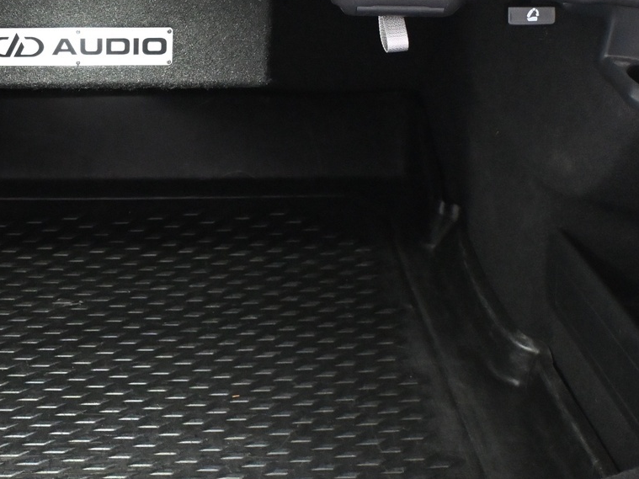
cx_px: 86
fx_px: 1477
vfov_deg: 18.4
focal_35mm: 80
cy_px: 162
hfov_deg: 23.9
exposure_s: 1/60
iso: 5000
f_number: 4.5
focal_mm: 26
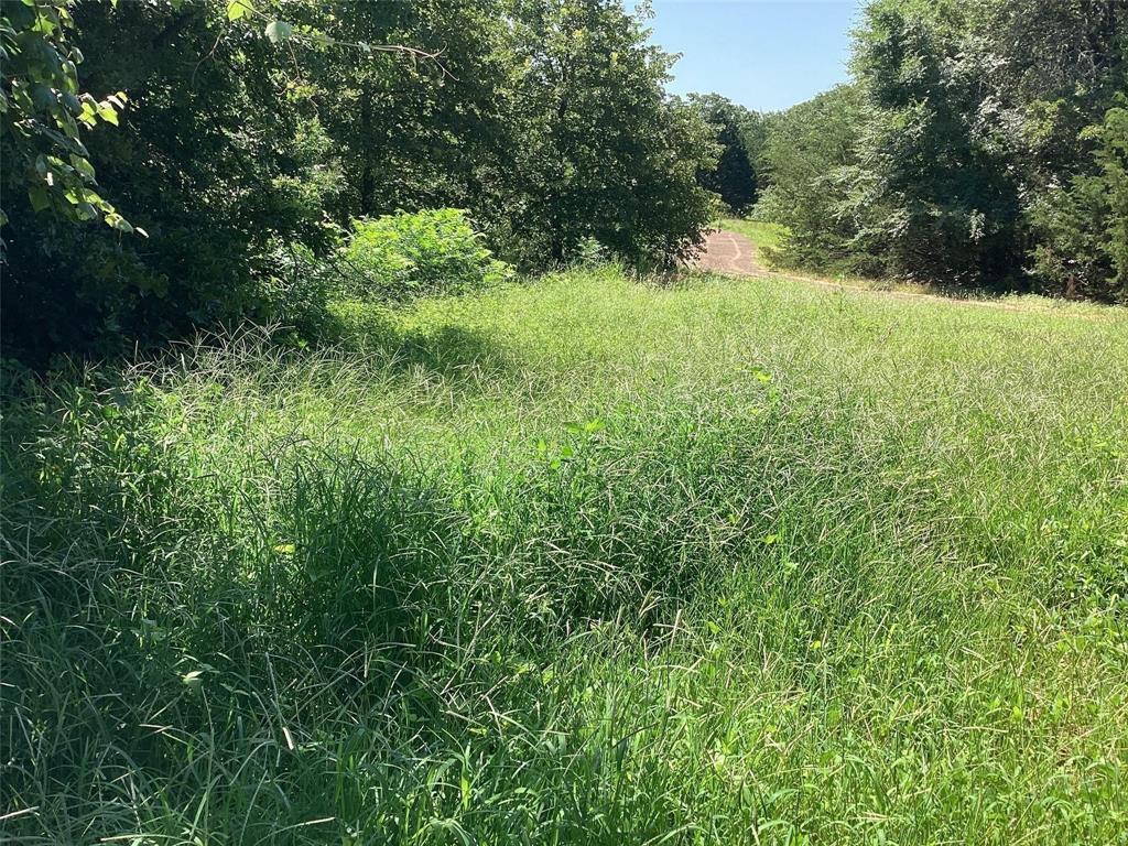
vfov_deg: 45.4
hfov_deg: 58.4
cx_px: 564
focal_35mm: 31
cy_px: 423
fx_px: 1010
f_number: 2.4
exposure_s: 1/424
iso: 25
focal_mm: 3.3
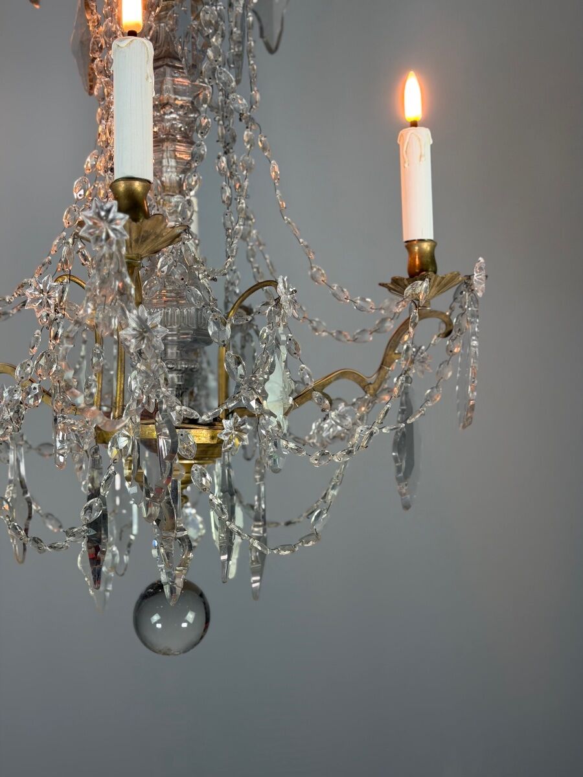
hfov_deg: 30.3
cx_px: 292
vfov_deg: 39.7
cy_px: 388
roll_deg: +1.2
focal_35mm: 48
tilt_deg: +2.2
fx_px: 1078
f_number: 1.78
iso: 125
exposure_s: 1/100
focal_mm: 6.76
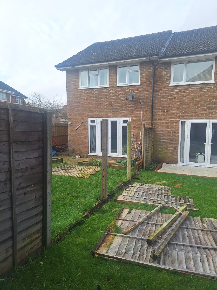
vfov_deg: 73.9
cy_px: 145
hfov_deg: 58.9
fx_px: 192
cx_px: 108
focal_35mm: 23
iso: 40
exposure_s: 1/1174
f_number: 1.8
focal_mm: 5.54
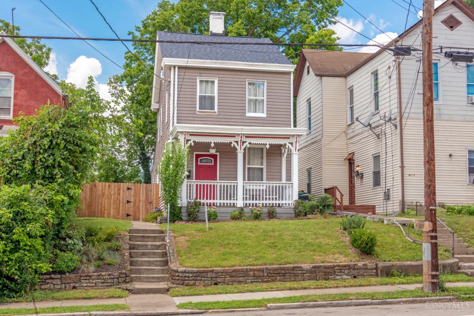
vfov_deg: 29.8
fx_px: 592
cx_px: 237
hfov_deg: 43.6
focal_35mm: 45
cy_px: 158
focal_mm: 45
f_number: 8
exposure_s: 1/320
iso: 100
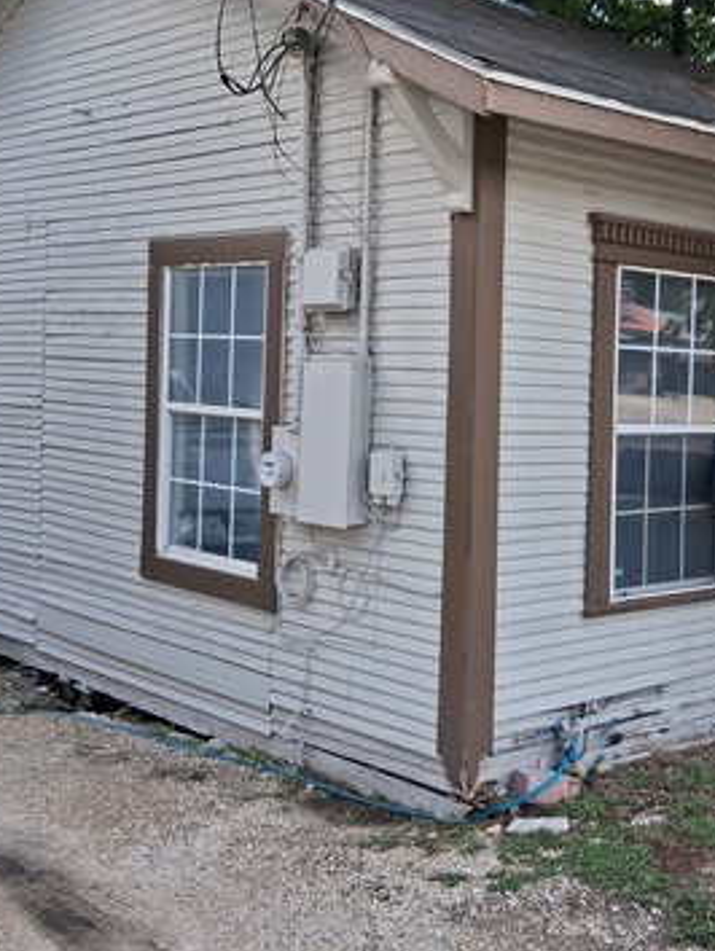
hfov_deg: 30.7
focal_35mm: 47
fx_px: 1293
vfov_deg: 40.3
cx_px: 476
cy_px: 395
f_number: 1.8
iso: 25
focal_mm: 3.98
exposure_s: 1/241
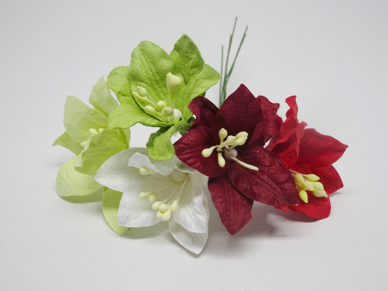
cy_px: 146
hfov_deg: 36.8
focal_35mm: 52
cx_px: 194
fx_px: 583
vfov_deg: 28.0
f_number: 4.5
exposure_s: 1/80
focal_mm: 8.84
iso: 80
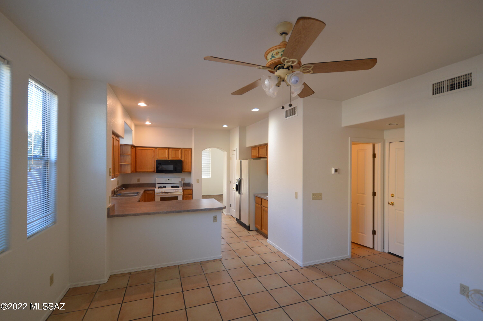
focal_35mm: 15
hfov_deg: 100.4
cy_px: 160
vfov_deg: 77.2
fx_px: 201
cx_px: 242
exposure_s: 1/60
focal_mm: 10
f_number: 4
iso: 400
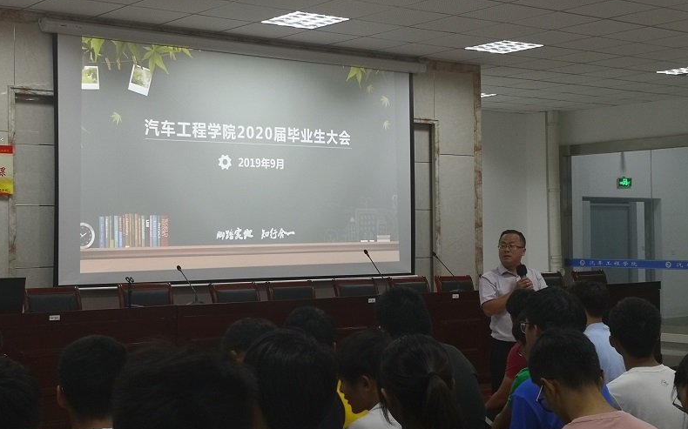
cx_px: 345
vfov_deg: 22.3
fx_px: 1087
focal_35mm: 58
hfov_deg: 35.1
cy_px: 209
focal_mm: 3.95
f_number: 1.6
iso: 200
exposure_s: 1/60
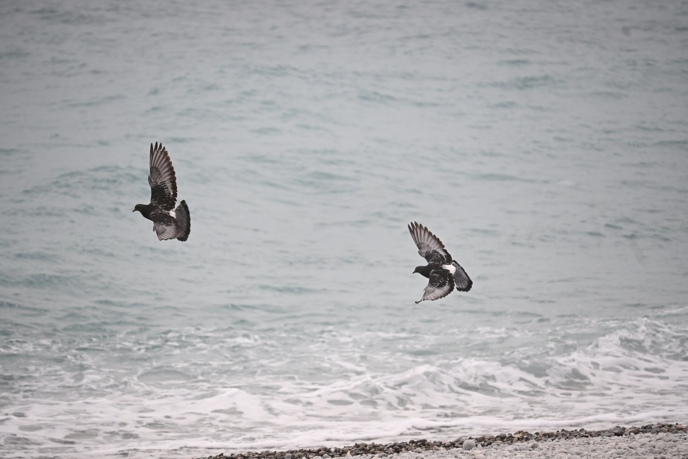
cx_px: 344
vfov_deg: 4.4
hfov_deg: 6.5
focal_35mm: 315
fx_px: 6020
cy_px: 230
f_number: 6
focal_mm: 210
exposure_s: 1/4000
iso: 1000
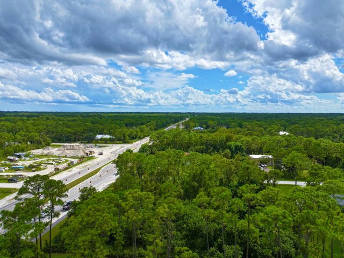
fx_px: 238
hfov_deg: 71.6
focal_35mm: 24
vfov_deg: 56.8
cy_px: 129
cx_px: 172
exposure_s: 1/2500
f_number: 2.8
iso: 110
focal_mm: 12.29
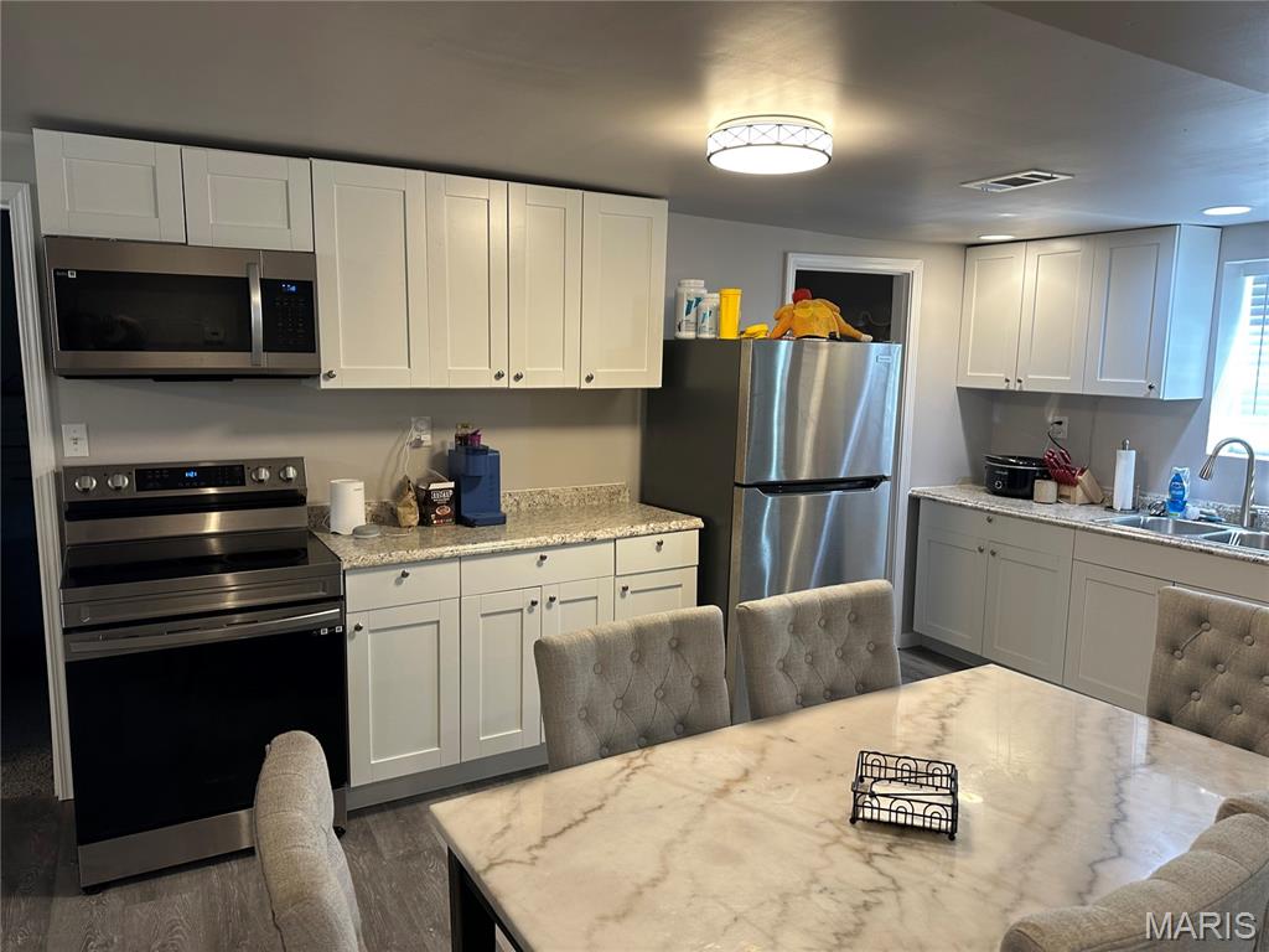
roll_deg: -1.1
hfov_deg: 71.6
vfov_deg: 56.8
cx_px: 634
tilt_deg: -8.3
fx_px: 880
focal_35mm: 24
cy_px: 476
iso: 160
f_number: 1.78
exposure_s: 1/60
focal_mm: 6.86
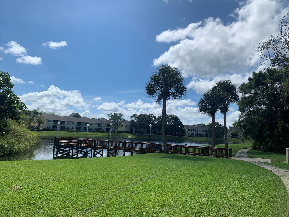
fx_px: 217
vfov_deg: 53.1
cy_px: 108
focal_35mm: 26
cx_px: 144
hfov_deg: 67.3
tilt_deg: +5.3
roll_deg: -2.4
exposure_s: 1/4464
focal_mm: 4.25
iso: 25
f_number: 1.8
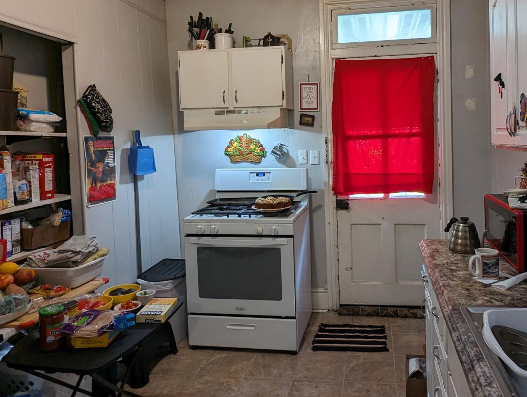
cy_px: 150
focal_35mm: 26
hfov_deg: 66.5
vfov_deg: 52.6
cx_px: 318
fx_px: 396
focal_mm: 2.35
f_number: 2.2
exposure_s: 1/40
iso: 121
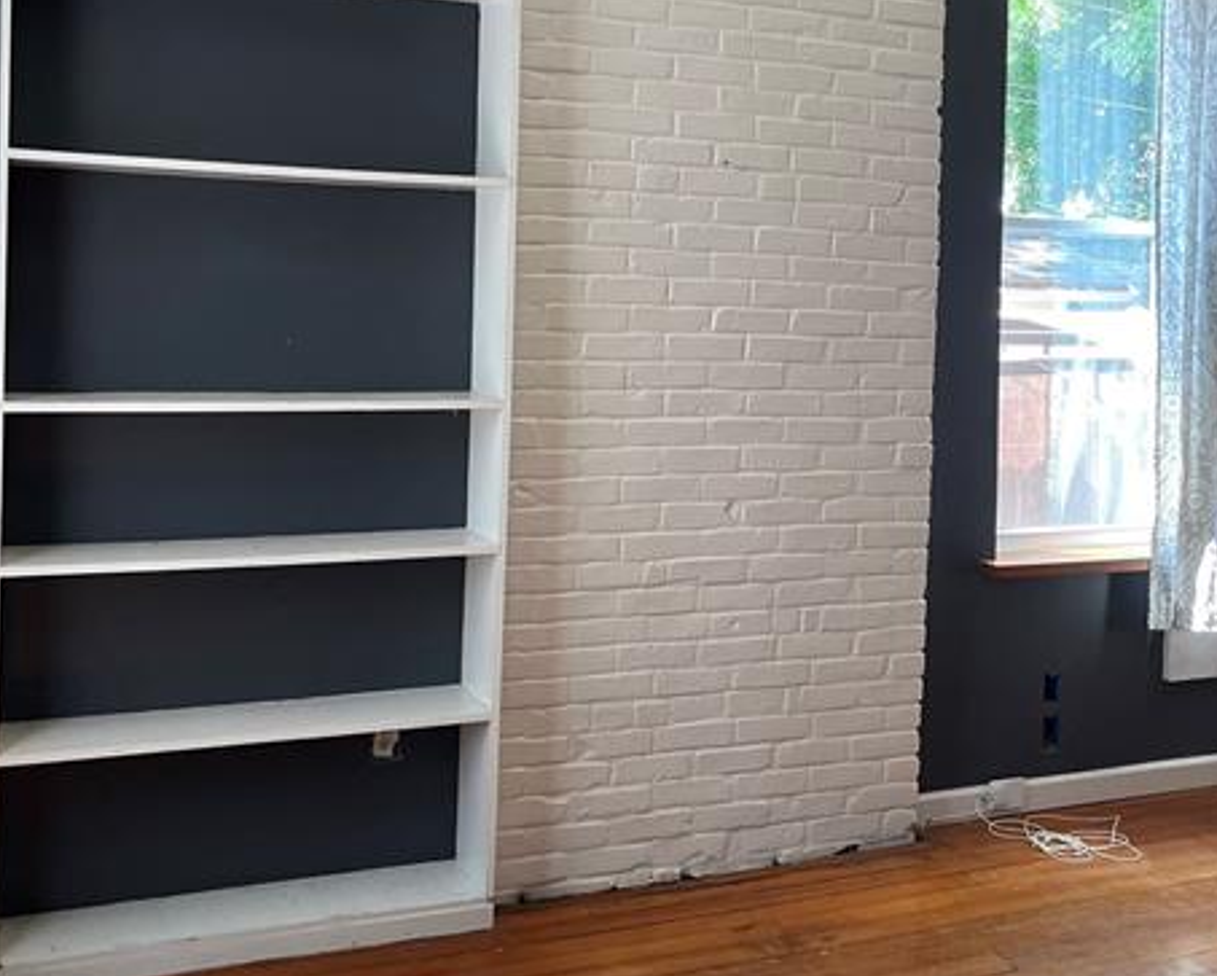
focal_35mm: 43
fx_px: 1550
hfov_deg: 42.8
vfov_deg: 34.4
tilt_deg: -1.6
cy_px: 288
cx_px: 674
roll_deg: -2.6
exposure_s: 1/60
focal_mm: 5.1
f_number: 1.6
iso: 125
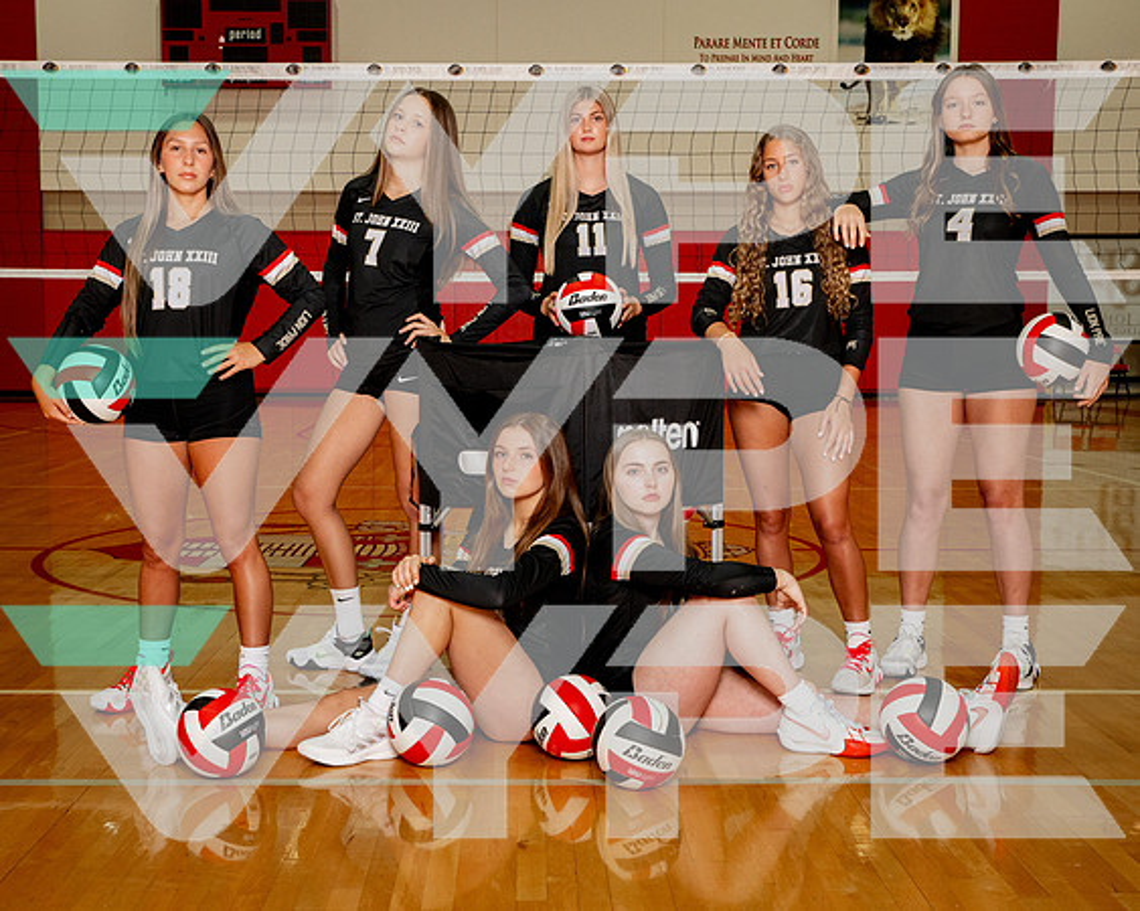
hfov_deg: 37.7
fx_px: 1670
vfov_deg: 30.5
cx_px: 520
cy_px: 467
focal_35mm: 50
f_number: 7.1
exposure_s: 1/250
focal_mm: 42
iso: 800
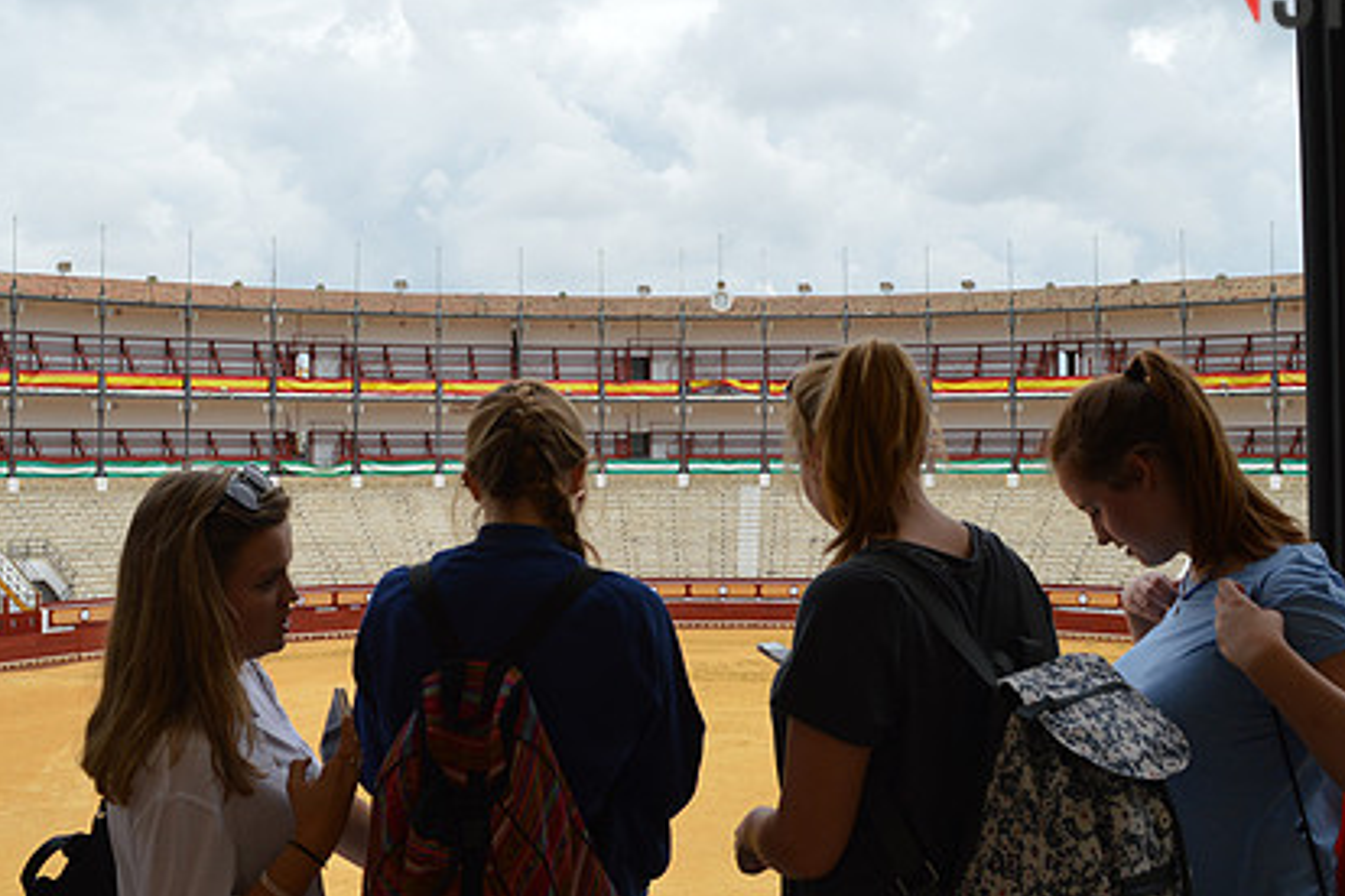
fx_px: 1569
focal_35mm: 42
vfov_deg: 31.8
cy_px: 380
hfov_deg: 46.4
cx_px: 621
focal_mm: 20
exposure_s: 1/250
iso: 100
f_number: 8
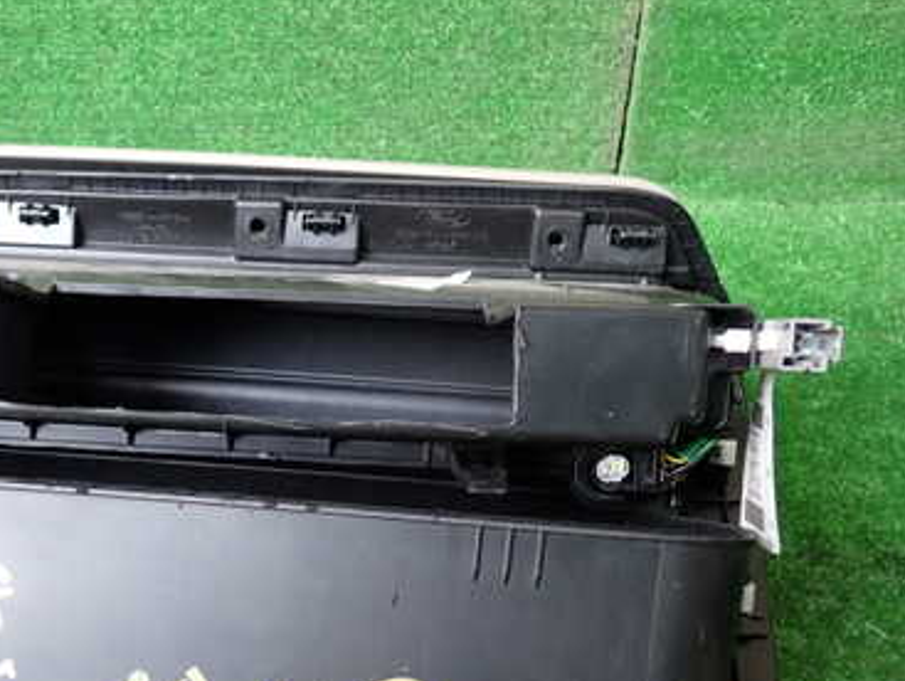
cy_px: 503
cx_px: 205
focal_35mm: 49
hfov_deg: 37.7
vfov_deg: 29.3
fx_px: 1282
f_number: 2.3
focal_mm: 5.4
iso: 200
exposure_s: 1/50
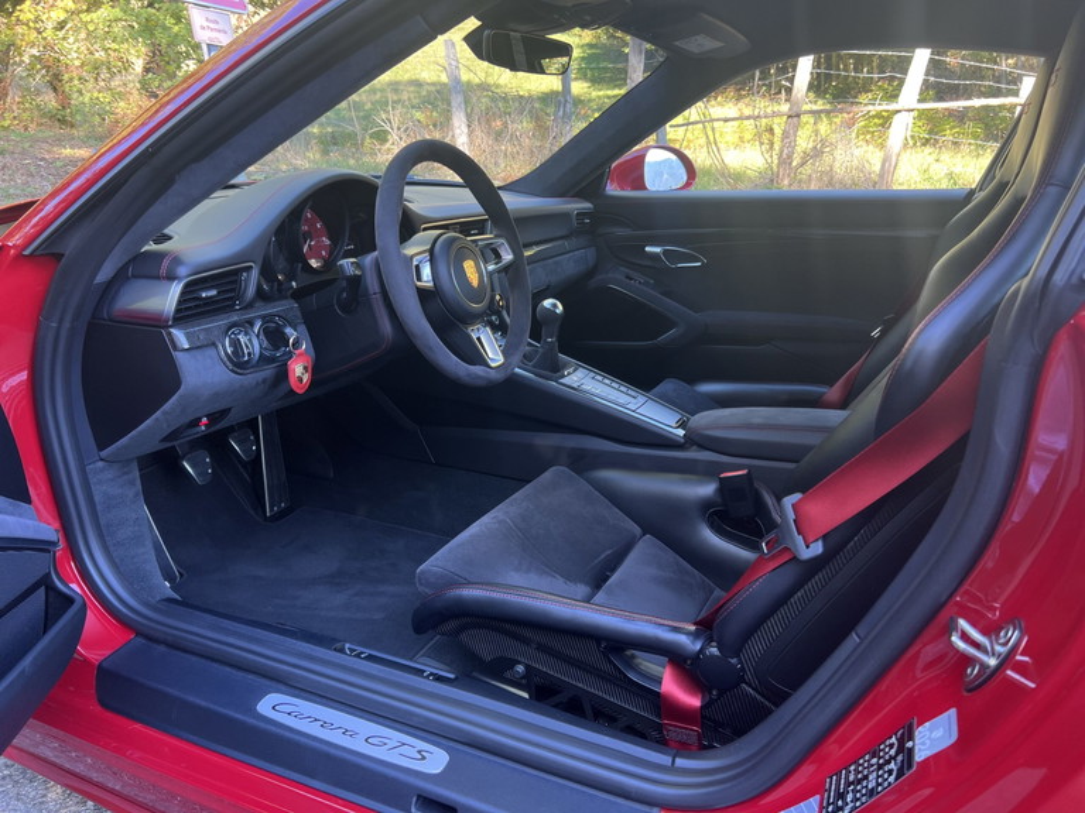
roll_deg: +2.0
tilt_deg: -16.6
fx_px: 815
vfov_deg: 53.1
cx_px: 542
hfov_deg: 67.3
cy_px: 406
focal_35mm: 26
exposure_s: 1/121
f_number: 1.5
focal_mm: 5.7
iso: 50
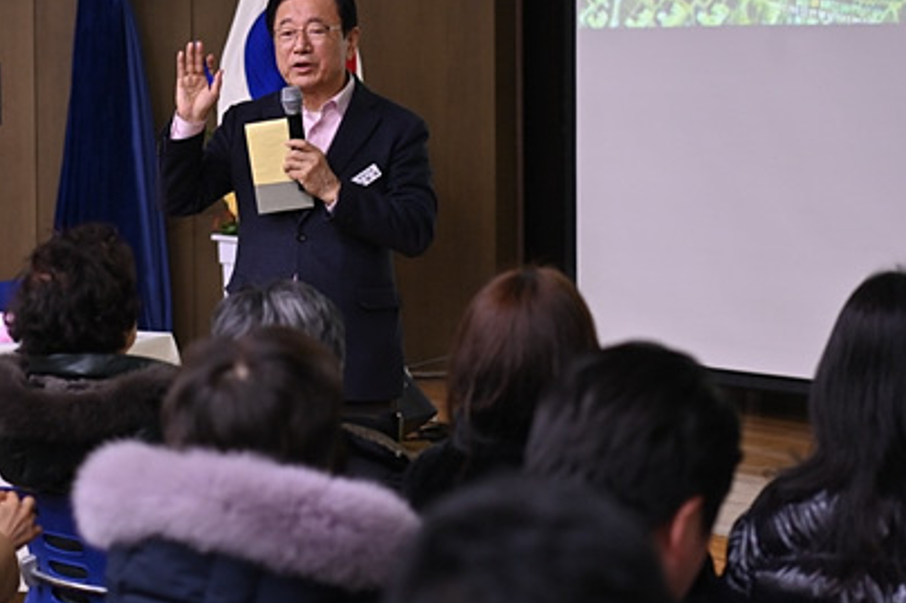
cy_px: 133
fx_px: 2792
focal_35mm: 111
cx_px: 280
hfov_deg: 18.4
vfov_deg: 12.3
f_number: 2.8
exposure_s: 1/60
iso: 800
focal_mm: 70
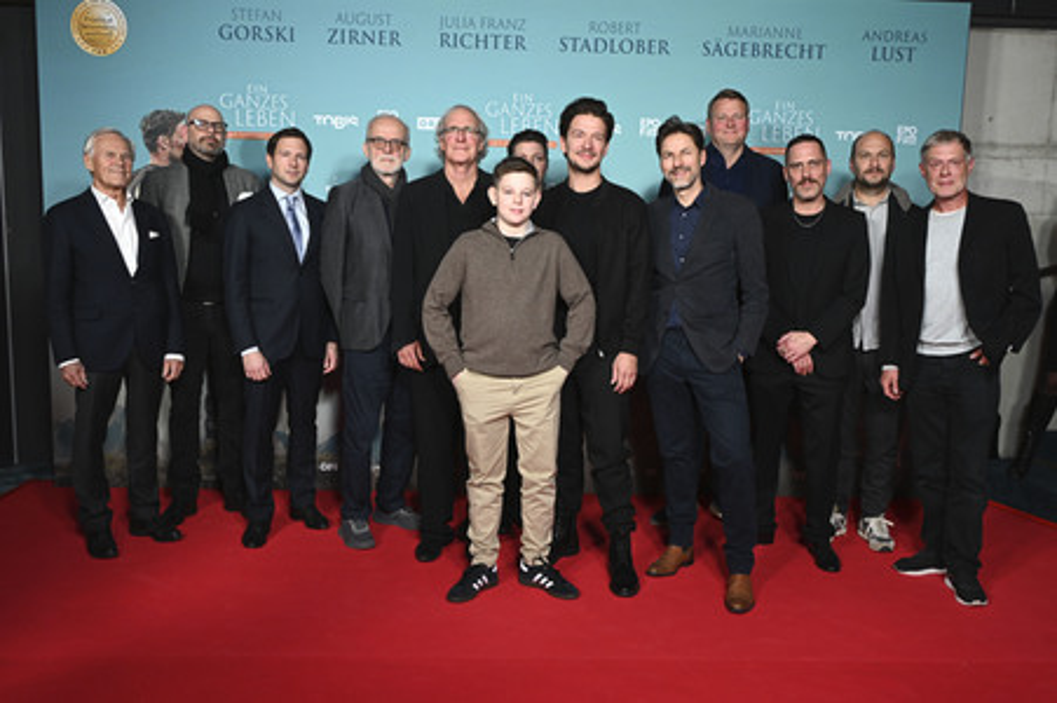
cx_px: 528
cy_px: 352
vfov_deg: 45.6
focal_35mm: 28
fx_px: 836
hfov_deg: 64.6
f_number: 4.5
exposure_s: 1/200
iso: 1000
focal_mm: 28.5
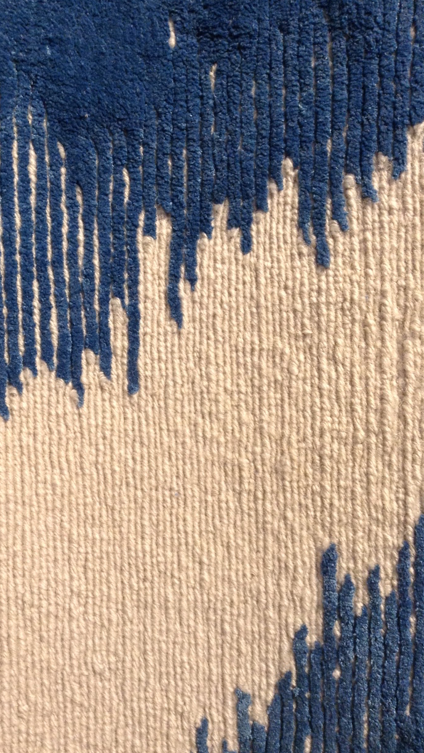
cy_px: 392
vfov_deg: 52.8
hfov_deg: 31.0
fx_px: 759
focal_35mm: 38
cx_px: 143
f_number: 2.4
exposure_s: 1/24
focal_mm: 3.3
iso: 64
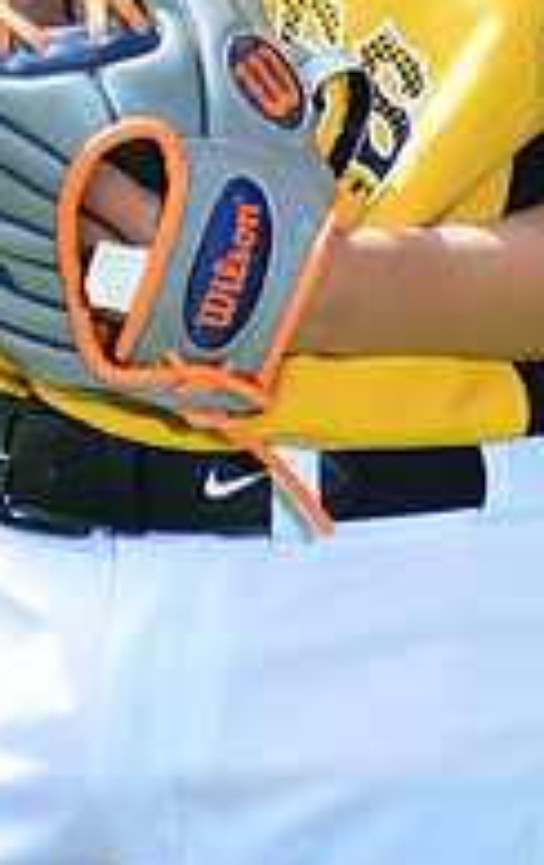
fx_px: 14359
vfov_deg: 3.4
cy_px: -357
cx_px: 412
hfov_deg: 2.2
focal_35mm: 608
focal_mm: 200
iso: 200
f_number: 8
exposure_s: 1/200
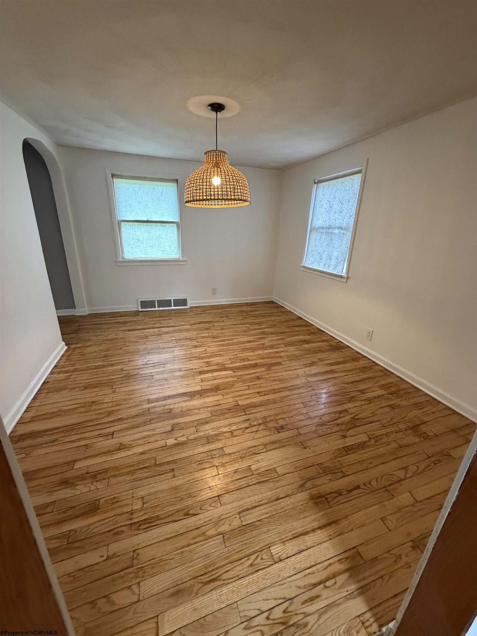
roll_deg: -2.6
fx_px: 257
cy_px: 318
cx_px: 238
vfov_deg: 102.1
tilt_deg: -17.9
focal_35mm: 14
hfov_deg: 85.7
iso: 640
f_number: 2.2
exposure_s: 1/60
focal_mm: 2.22
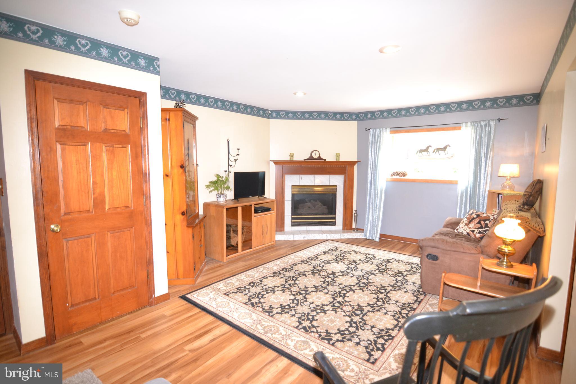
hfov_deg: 95.0
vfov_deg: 72.0
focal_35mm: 16
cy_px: 192
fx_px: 264
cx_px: 288
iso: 800
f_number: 2.8
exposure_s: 1/60
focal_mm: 11
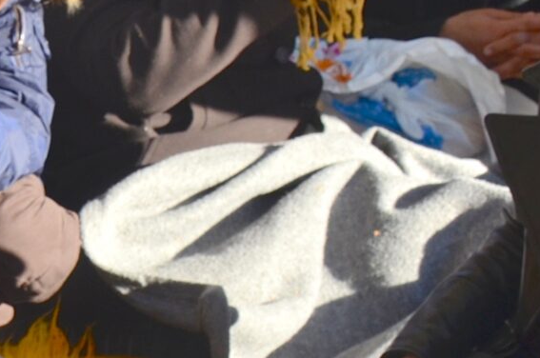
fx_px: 2231
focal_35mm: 149
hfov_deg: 12.6
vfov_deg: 9.1
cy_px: -84
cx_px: -410
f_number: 7.1
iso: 200
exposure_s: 1/200
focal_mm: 22
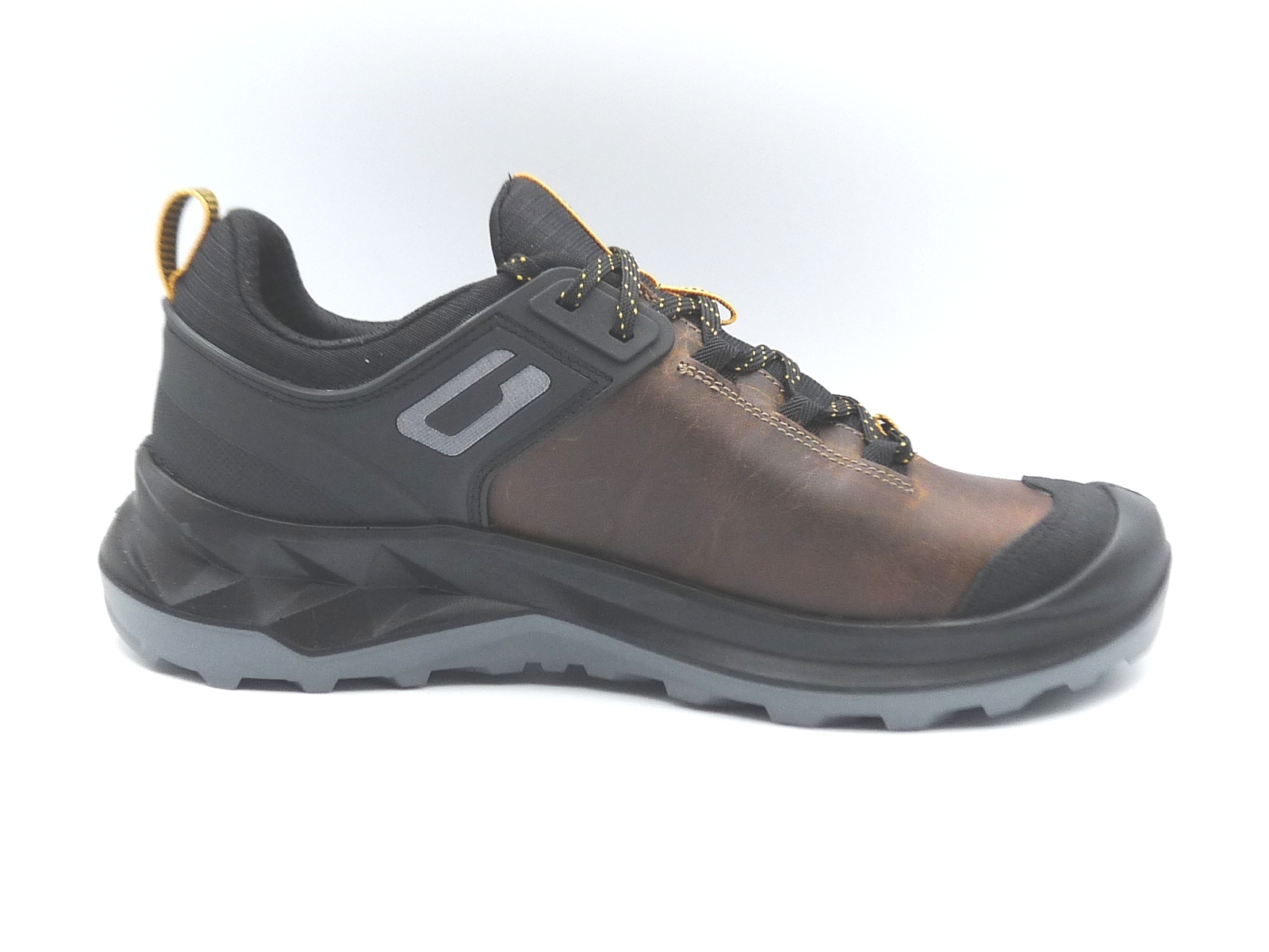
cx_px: 634
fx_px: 1760
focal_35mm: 48
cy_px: 476
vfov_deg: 30.3
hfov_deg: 39.7
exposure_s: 1/160
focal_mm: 4.8
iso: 100
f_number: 4
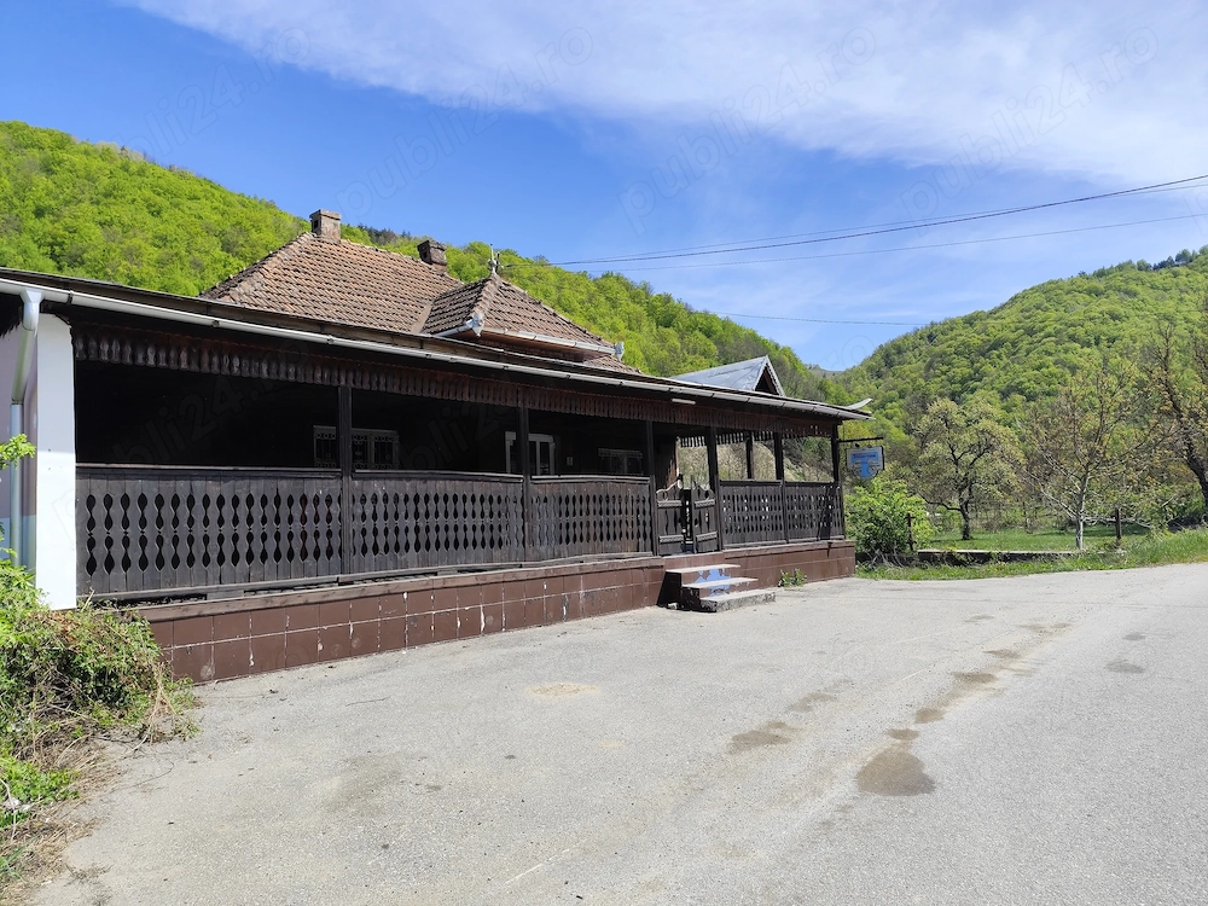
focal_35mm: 23
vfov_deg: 58.9
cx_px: 604
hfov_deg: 73.9
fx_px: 803
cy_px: 453
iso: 50
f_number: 1.65
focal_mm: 6.19
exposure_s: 1/940
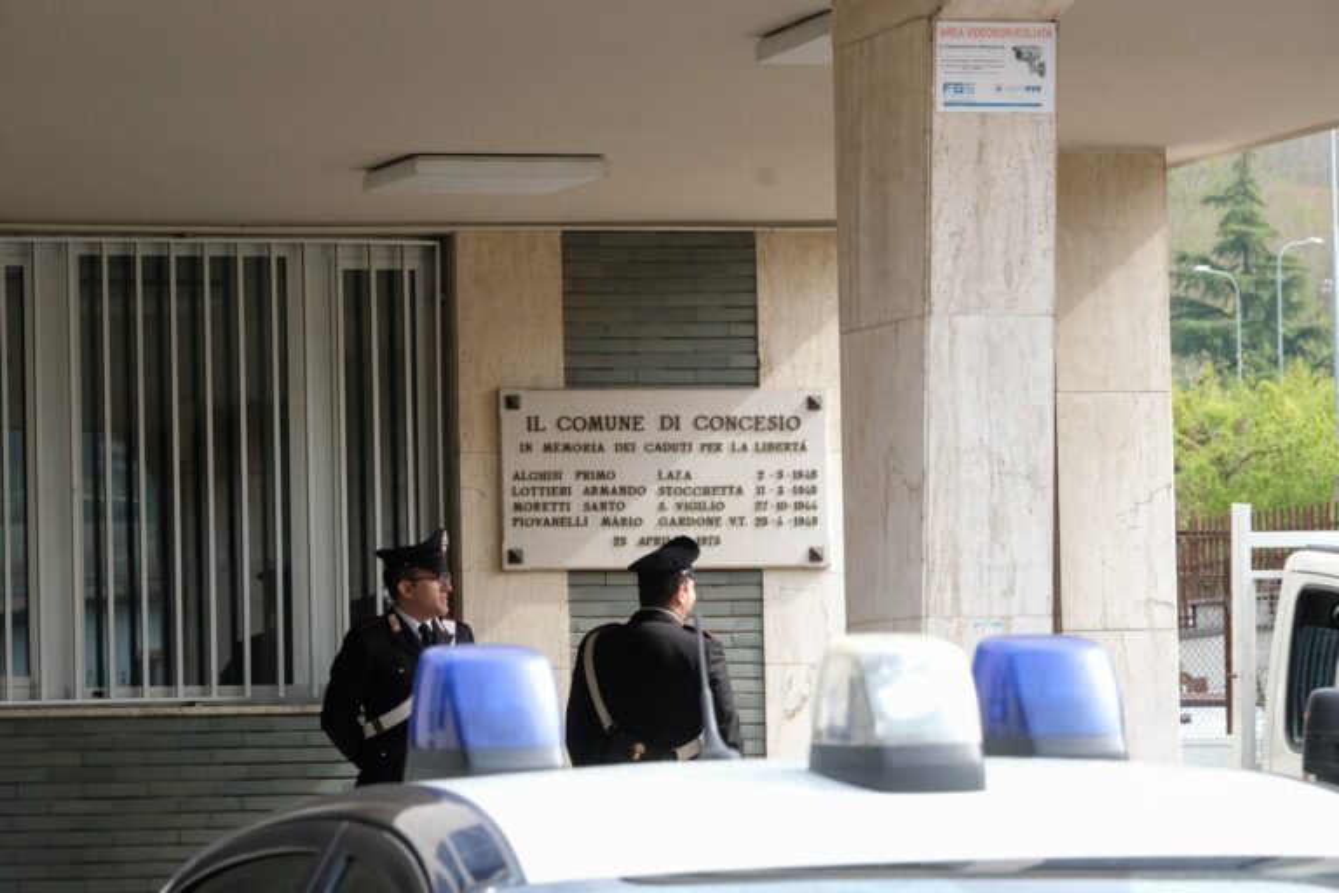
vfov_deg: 7.4
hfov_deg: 11.1
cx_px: 670
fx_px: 6918
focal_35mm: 186
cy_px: 446
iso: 1600
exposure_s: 1/250
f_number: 11
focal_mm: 124.3
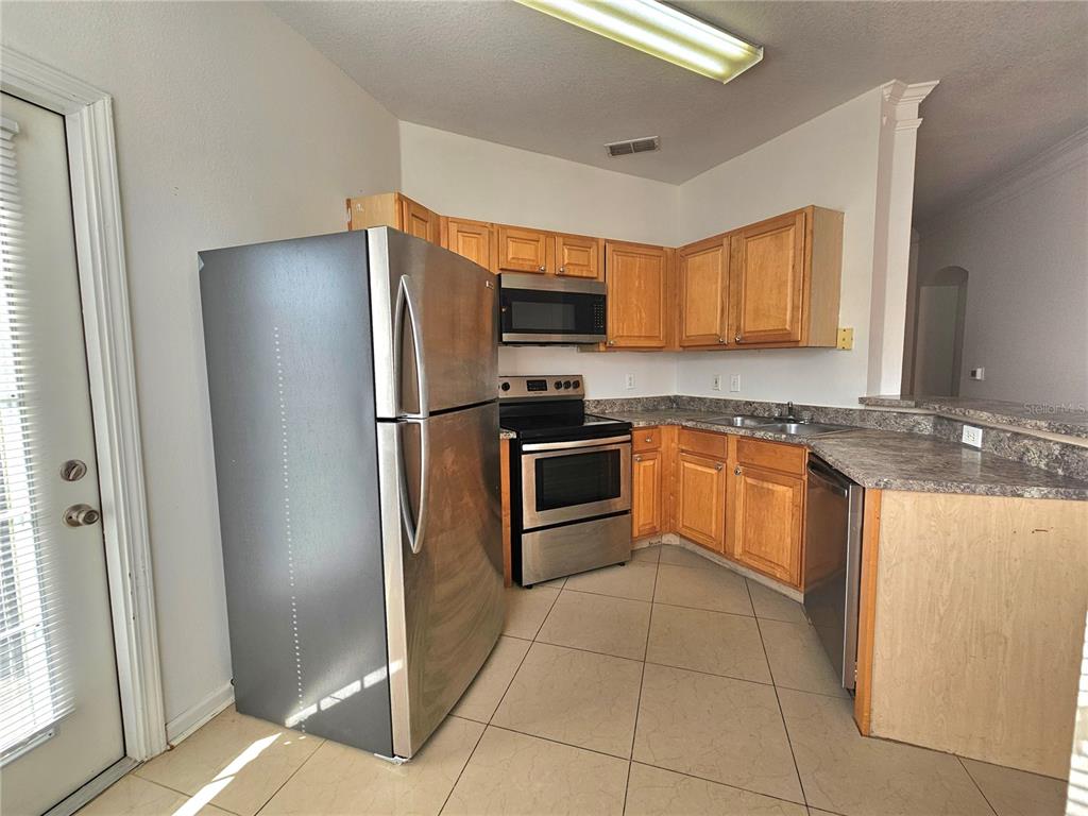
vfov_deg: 89.9
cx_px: 544
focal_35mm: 13
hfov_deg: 106.2
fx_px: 409
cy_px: 408
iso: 50
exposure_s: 1/169
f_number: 2.2
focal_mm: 2.2
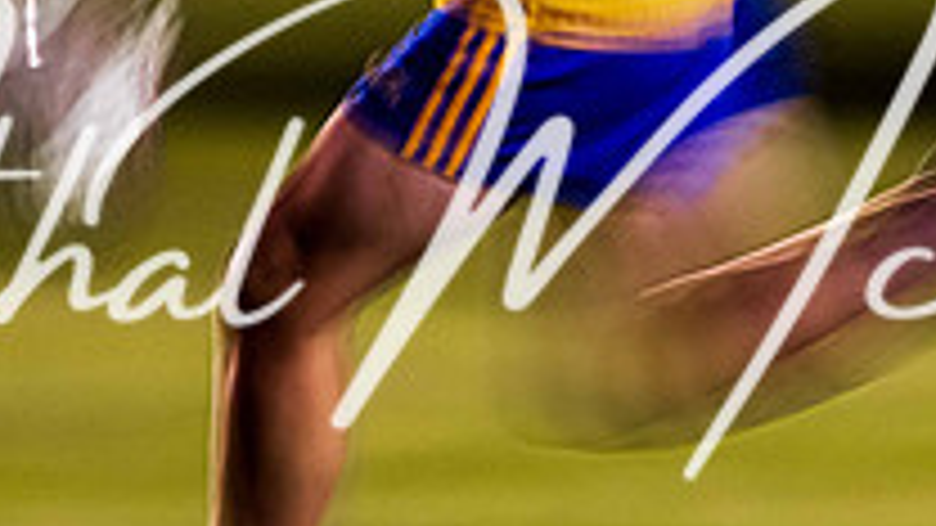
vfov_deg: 0.9
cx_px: 624
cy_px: -159
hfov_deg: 1.6
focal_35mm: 1310
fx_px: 32513
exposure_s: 1/15
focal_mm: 400
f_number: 2.8
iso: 2000
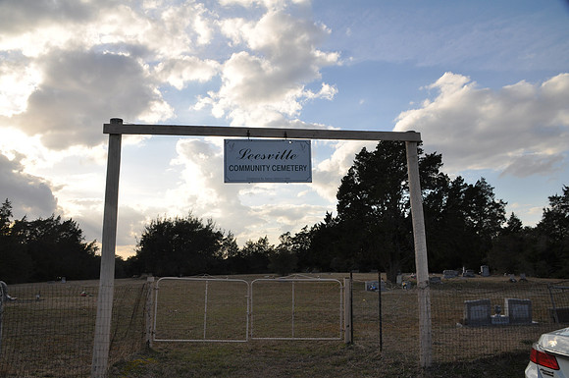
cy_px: 189
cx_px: 284
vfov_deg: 47.8
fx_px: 426
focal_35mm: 27
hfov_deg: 67.5
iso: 200
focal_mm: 18
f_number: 11
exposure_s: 1/125
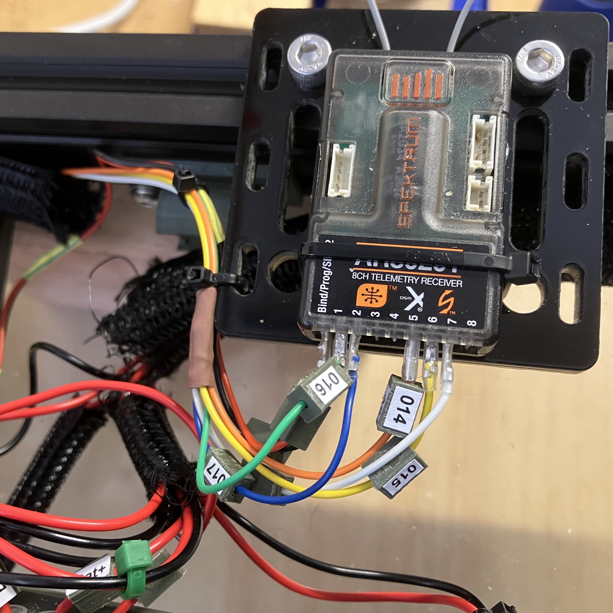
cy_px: 303
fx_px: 681
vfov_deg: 48.4
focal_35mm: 34
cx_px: 271
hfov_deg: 48.4
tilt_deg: -72.2
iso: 250
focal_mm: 3.99
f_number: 1.8
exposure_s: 1/33
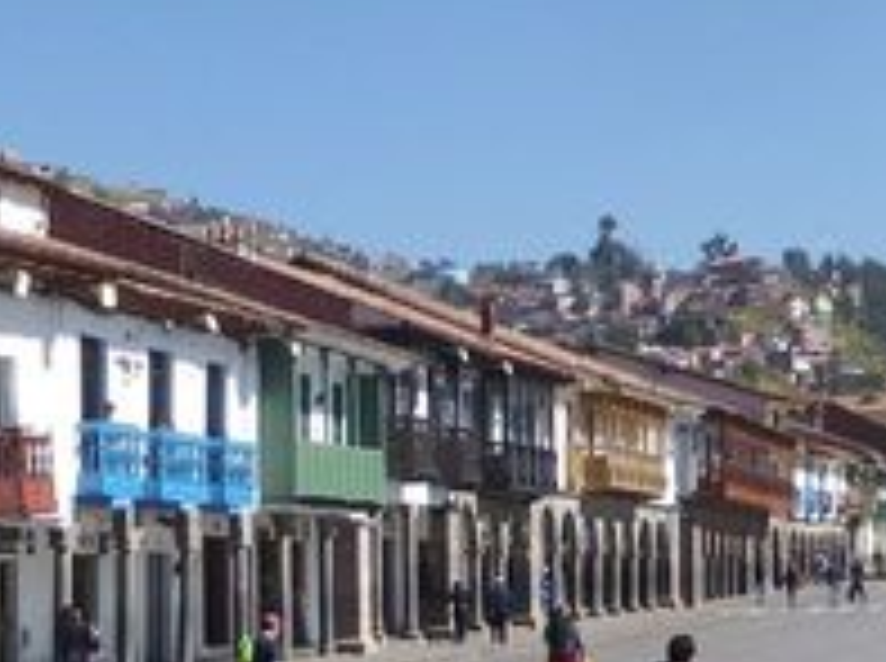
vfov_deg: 12.3
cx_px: 22
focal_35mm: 118
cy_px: 721
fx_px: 3015
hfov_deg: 16.4
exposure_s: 1/800
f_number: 3.5
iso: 80
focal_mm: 5
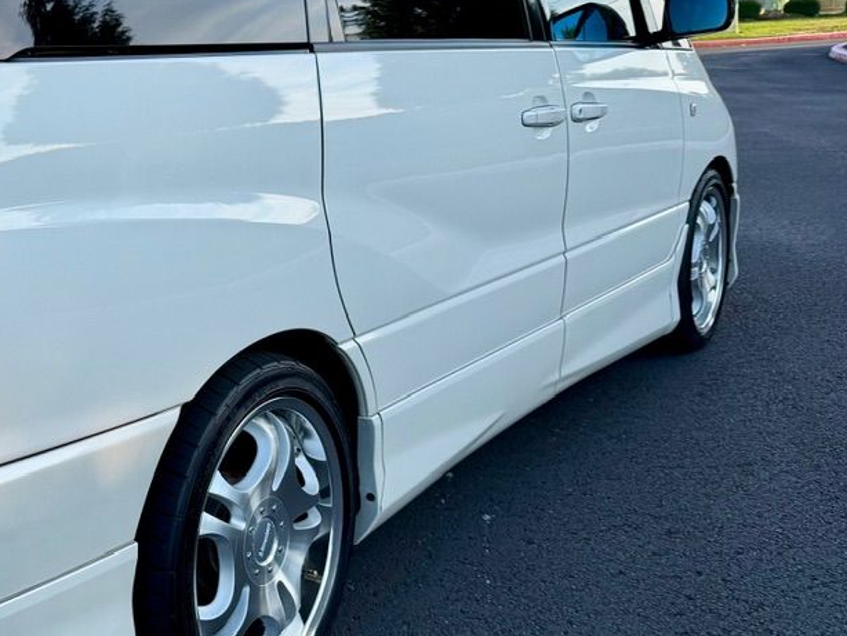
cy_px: 272
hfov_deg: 35.1
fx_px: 1224
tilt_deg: -12.4
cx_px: 30
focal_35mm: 50
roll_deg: +1.9
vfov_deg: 29.1
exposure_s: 1/1122
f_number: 1.78
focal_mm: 6.76
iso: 80
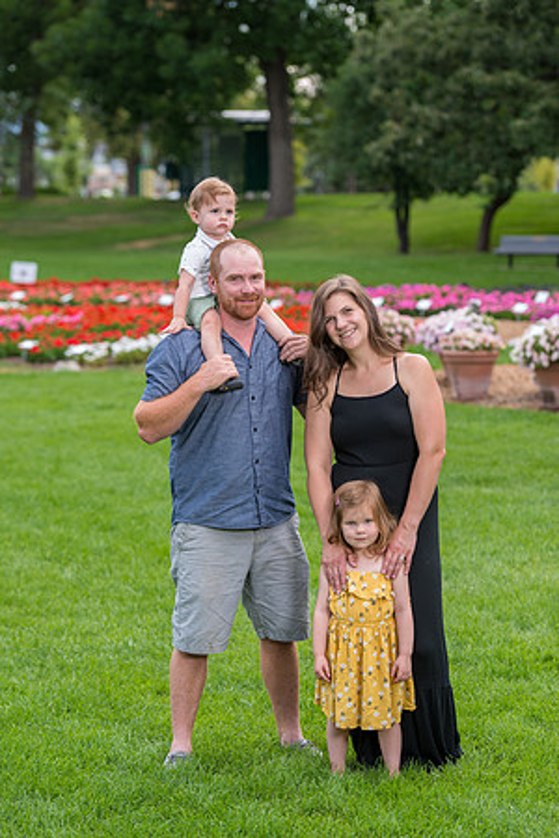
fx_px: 2608
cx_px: 280
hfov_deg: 12.2
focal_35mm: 112
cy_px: 419
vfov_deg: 18.3
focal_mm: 112
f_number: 4.5
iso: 200
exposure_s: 1/250
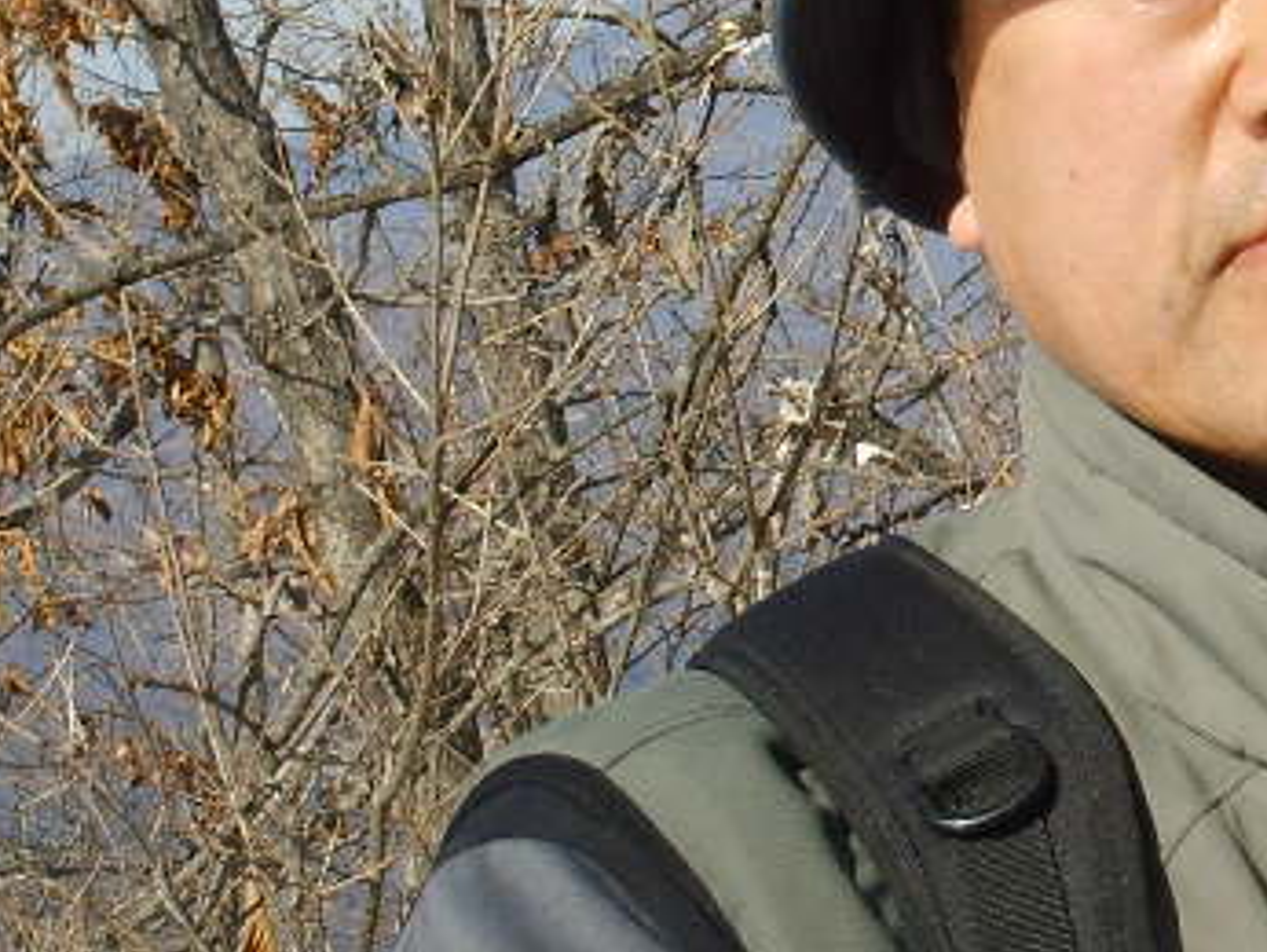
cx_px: 1860
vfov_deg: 7.2
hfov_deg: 9.3
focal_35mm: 207
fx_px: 7582
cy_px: 253
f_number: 7.2
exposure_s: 1/250
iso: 50
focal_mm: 11.8
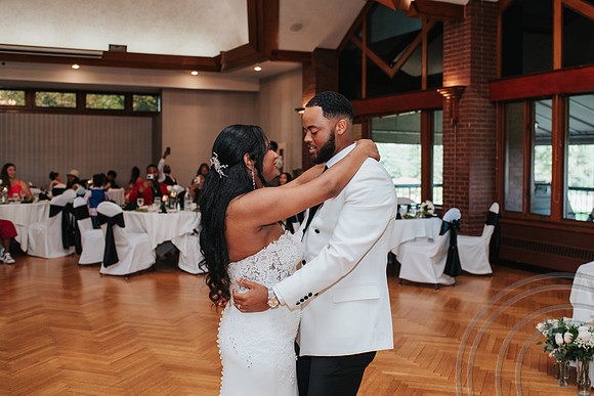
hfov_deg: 48.0
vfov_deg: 33.2
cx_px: 329
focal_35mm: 40
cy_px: 176
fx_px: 665
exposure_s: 1/200
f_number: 3.2
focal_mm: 35
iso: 1000
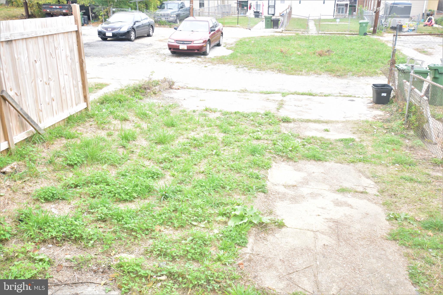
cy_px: 148
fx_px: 406
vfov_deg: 40.0
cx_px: 222
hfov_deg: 57.2
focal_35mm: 33
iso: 400
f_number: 4.5
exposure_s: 1/200
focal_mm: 22
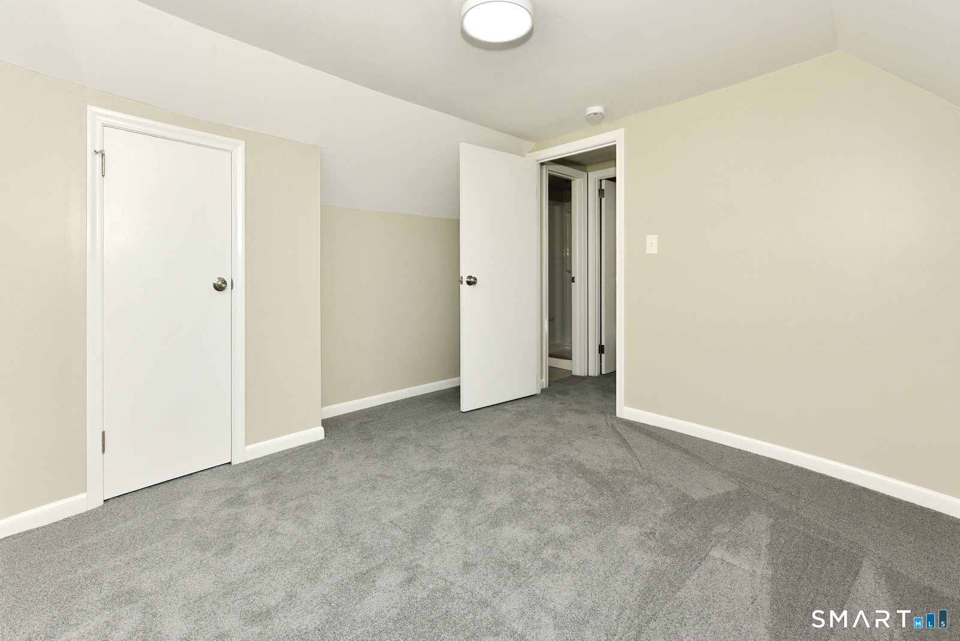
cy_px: 320
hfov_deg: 104.2
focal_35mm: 14
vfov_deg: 81.3
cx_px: 480
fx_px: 373
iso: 400
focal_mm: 14
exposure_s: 1/125
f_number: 8
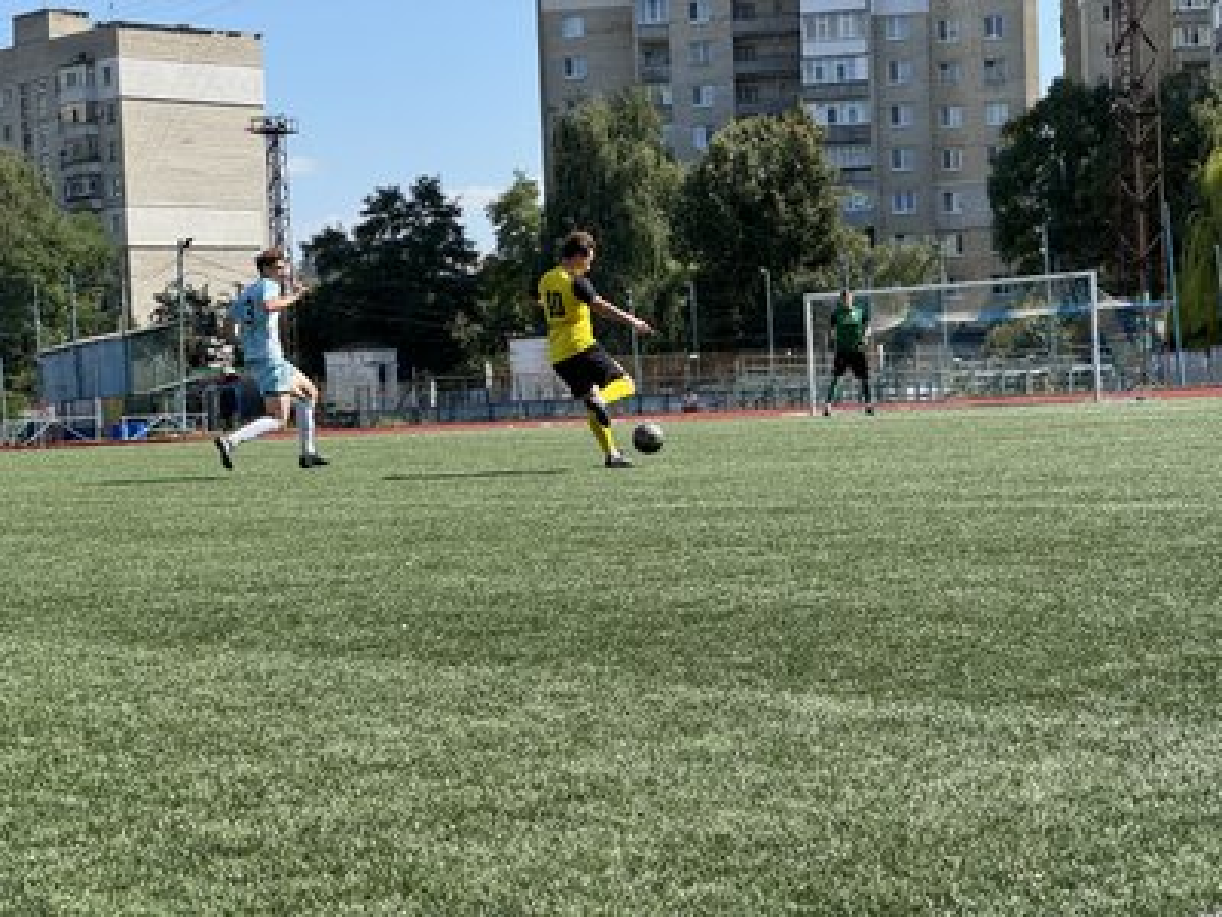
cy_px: 458
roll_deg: +4.6
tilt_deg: -0.2
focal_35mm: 77
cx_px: 611
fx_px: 2718
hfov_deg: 25.3
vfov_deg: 19.1
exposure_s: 1/479
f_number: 2.8
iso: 25
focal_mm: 9
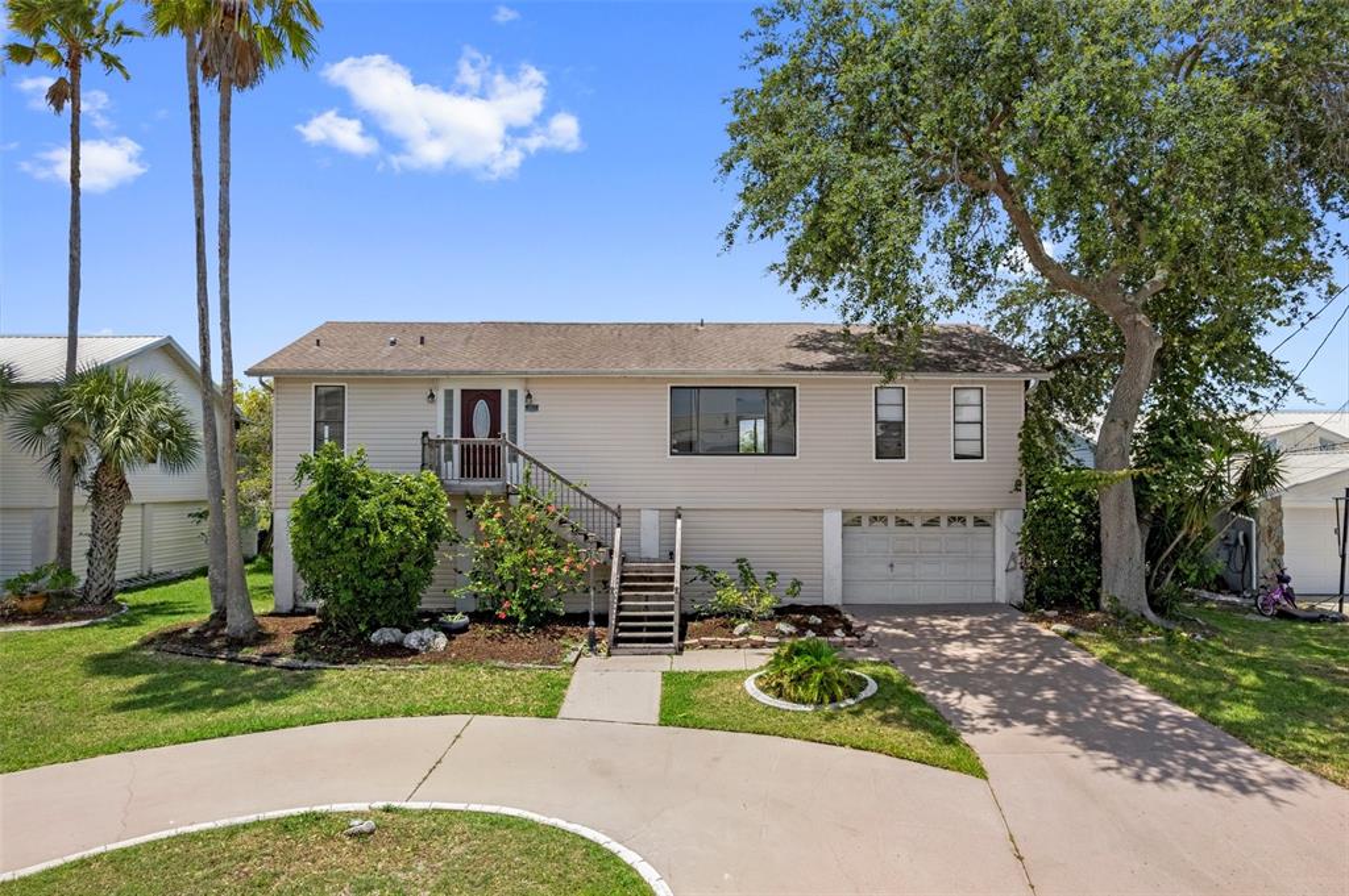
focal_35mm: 22
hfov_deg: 78.6
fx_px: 824
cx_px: 674
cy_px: 448
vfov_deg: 57.1
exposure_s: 1/2500
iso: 100
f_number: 2.8
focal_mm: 8.38
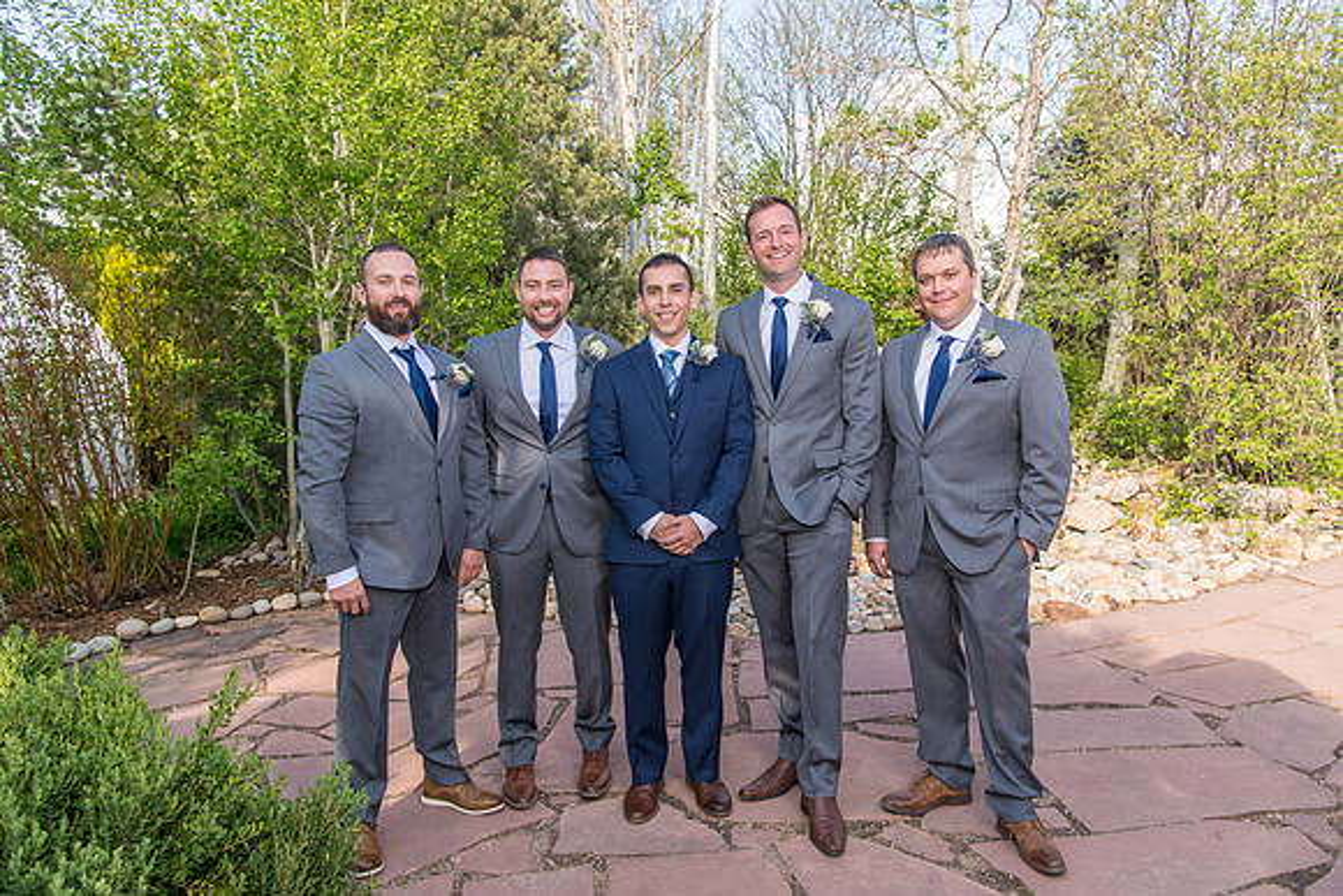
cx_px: 672
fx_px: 1007
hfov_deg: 67.4
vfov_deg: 48.0
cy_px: 448
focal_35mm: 27
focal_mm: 27
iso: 100
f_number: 5
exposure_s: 1/160
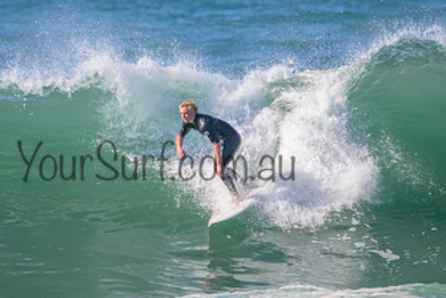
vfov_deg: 1.0
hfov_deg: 1.5
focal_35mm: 1384
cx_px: 154
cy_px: 150
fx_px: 17161
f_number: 11
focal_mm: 800
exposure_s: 1/2000
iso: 1600
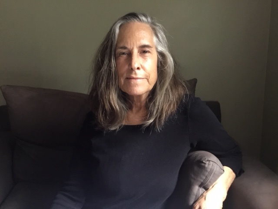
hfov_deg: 58.4
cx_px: 139
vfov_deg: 45.4
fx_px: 249
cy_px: 104
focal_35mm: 31
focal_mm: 3.3
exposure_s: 1/24
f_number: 2.4
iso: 250
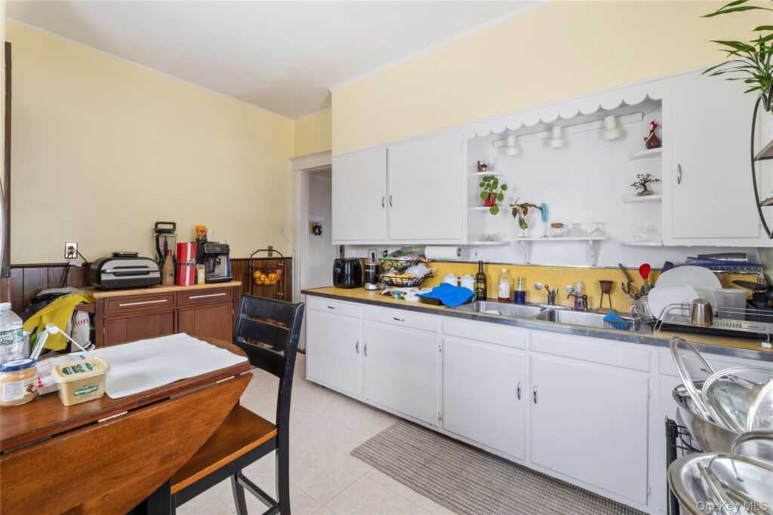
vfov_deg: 77.3
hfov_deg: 100.4
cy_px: 258
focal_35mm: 15
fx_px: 322
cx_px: 386
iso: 320
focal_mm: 10
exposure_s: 1/2
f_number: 8
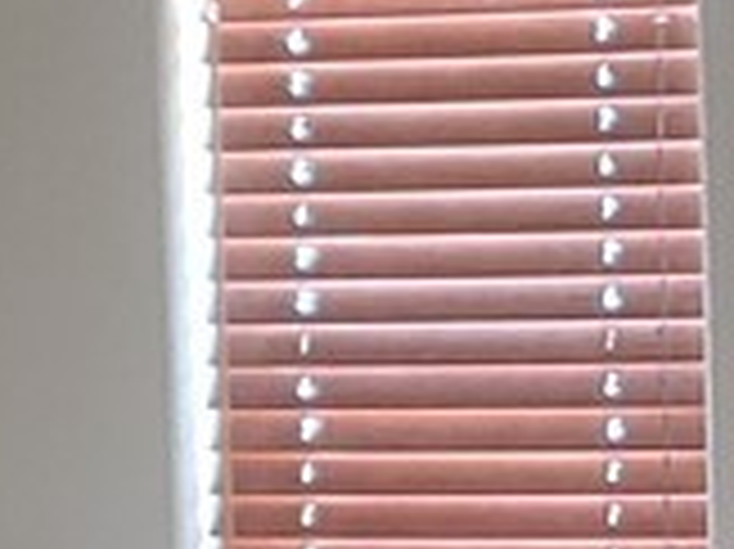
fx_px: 4916
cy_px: 855
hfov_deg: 8.3
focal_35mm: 232
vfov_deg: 6.3
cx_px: 1166
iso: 150
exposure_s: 1/30
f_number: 1.5
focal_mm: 4.23
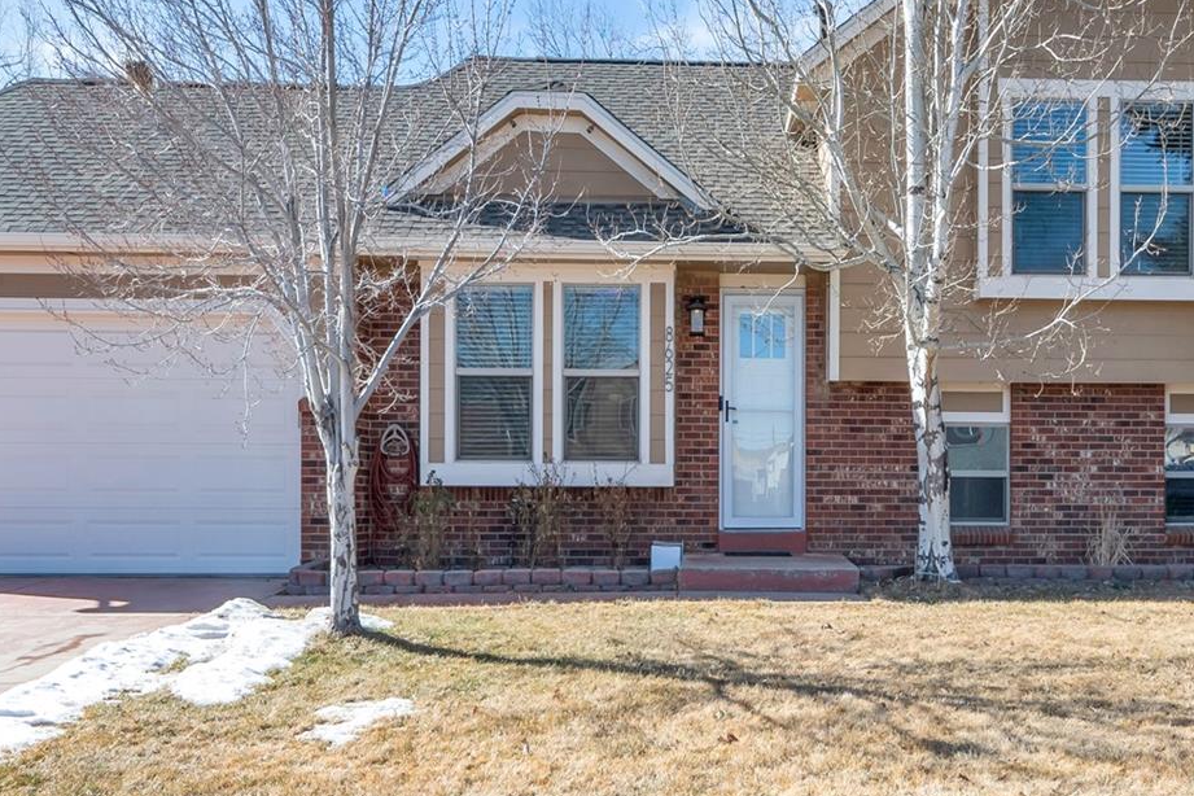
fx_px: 1094
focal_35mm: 33
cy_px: 229
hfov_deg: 56.6
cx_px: 740
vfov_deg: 39.2
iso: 125
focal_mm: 13
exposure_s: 1/200
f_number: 8
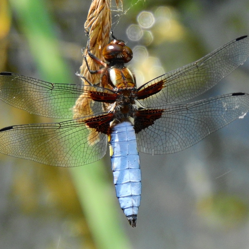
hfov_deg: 1.6
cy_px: 124
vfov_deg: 1.6
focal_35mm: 1071
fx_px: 8716
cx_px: 119
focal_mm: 161.2
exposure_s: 1/400
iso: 400
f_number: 6.3
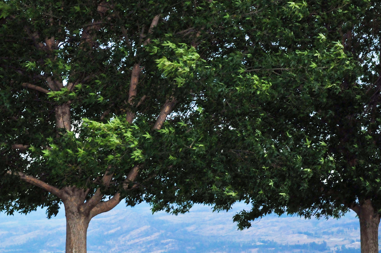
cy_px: 177
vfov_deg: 12.4
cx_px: 166
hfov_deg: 18.6
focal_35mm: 110
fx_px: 1163
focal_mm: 52
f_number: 5
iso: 1000
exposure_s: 1/60
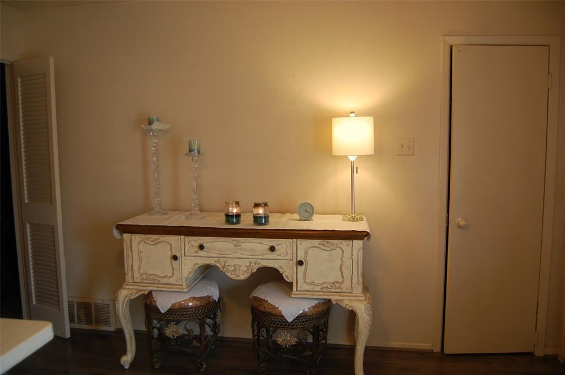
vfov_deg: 47.8
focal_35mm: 27
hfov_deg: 67.4
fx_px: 423
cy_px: 188
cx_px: 282
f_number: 3.5
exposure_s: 1/50
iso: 400
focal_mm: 18
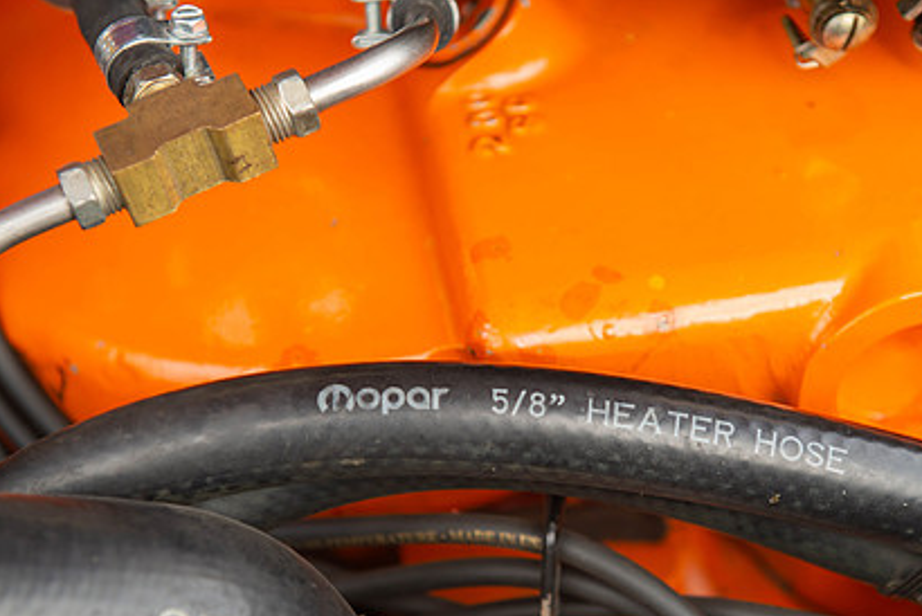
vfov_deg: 13.8
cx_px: 553
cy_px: 410
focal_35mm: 99
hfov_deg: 20.6
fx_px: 2537
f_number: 4.5
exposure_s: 1/80
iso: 140
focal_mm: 70
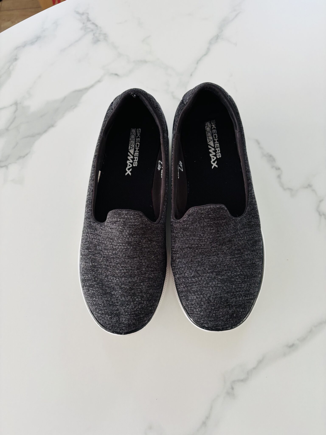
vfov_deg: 67.3
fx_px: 326
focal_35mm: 26
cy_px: 218
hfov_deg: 53.1
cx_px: 163
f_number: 1.6
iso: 250
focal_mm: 5.96
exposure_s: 1/60
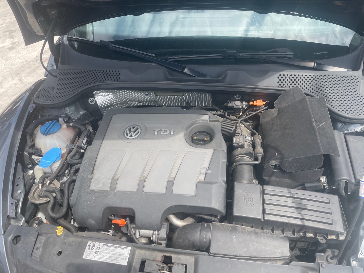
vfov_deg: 53.1
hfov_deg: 67.3
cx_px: 182
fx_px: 273
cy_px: 136
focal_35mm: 26
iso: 32
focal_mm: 4.2
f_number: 1.6
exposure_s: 1/1006
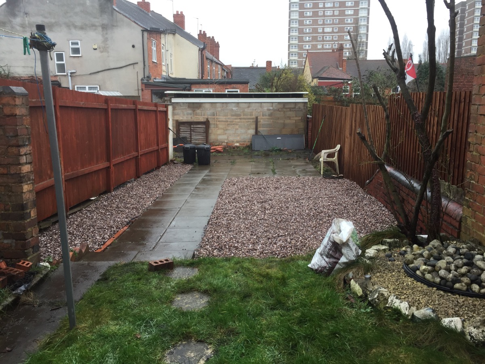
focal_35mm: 29
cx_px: 242
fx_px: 406
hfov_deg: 61.7
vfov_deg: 48.2
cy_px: 182
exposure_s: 1/100
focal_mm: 4.15
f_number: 2.2
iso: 40
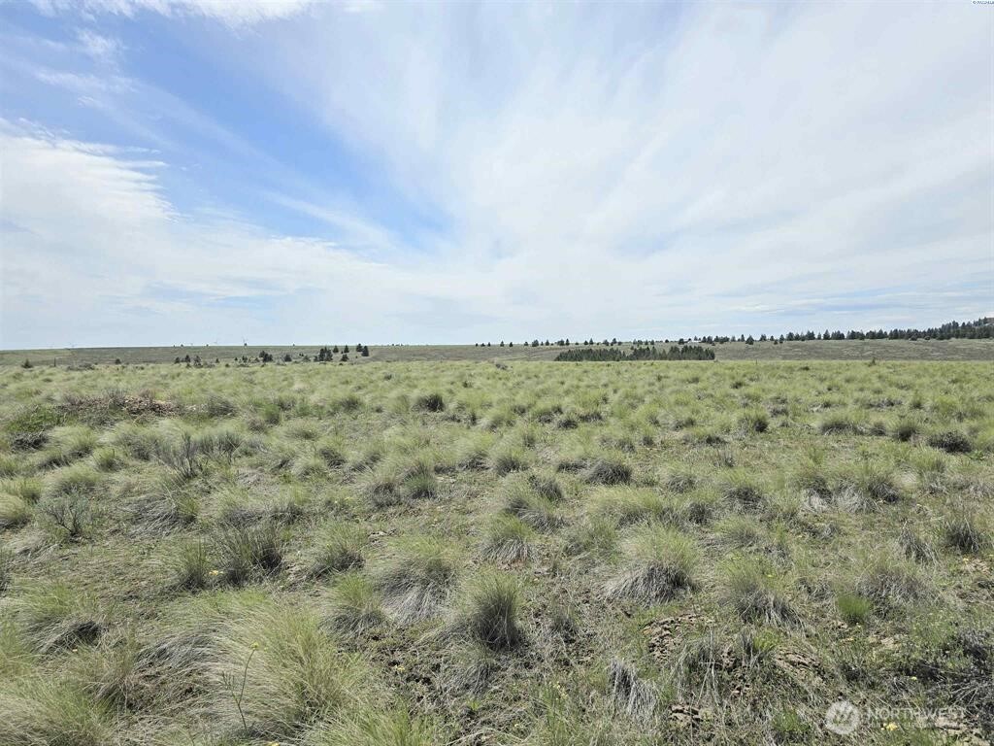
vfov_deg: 58.9
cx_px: 497
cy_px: 373
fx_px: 660
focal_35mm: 23
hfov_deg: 73.9
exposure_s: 1/1667
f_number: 1.7
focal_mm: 6.3
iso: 12
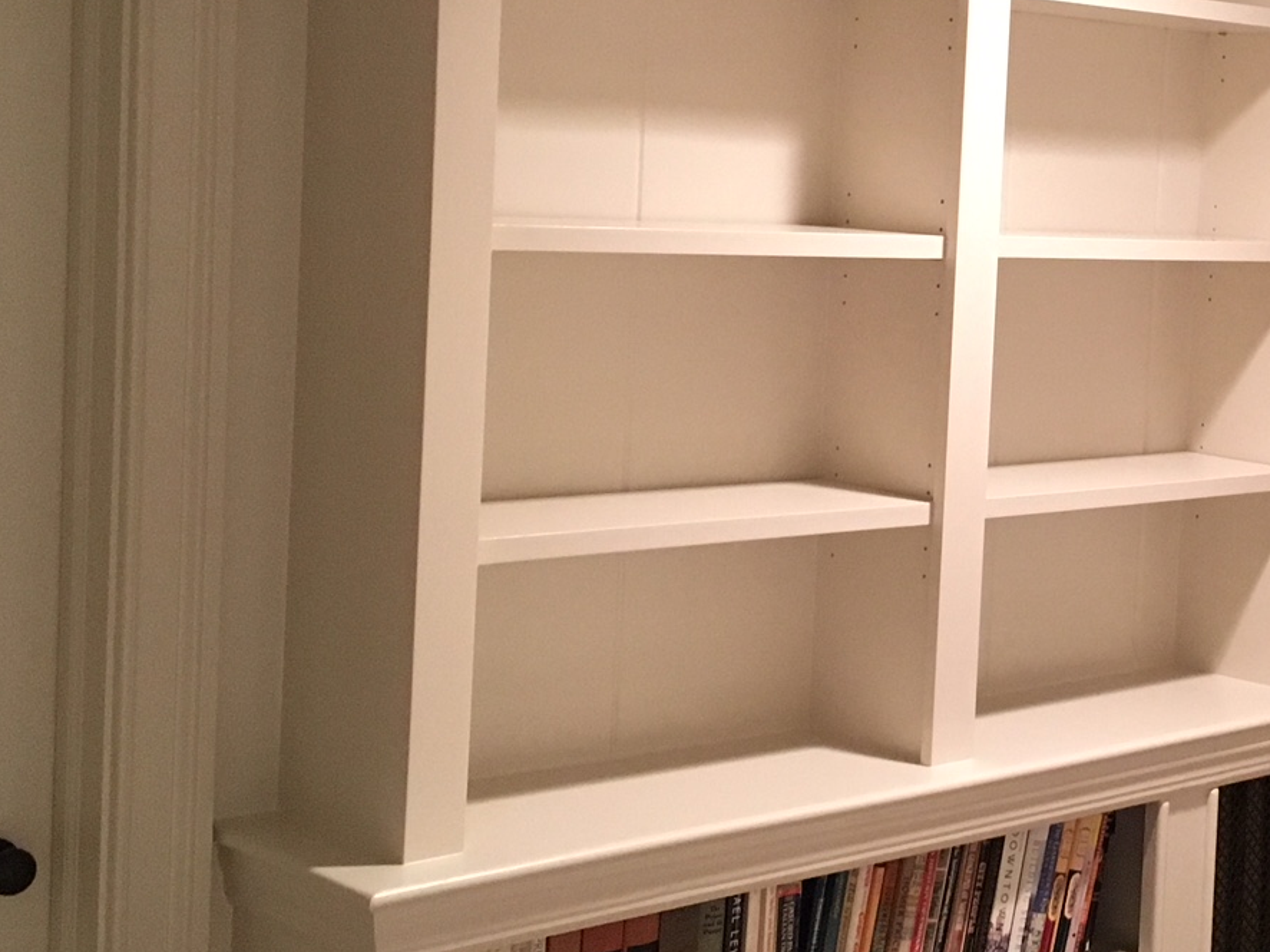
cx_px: 1190
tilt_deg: -3.6
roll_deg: -4.0
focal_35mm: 66
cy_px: 330
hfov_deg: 28.1
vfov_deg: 22.2
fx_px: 2421
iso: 200
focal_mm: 4.15
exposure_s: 1/20
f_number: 2.2
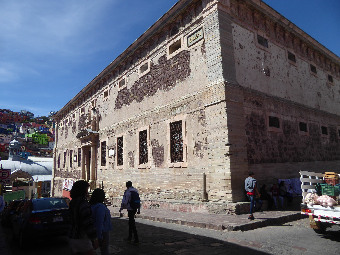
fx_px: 246
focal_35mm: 25
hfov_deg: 69.4
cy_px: 128
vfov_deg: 54.9
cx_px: 170
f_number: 3.3
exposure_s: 1/1000
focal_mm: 4.3
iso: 80
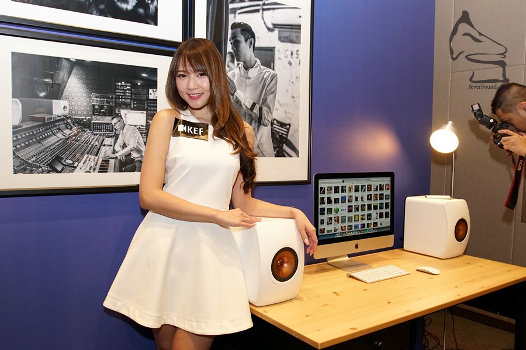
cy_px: 175
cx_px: 263
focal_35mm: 31
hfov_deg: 60.3
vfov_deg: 42.3
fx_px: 453
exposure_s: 1/60
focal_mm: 21
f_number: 5.6
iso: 1600
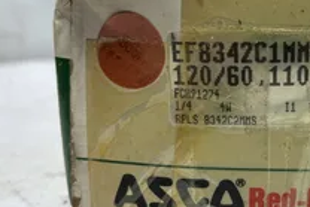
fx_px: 448
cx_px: 255
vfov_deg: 26.0
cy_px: 110
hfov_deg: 36.6
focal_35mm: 52
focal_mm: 5.96
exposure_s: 1/209
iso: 40
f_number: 1.6
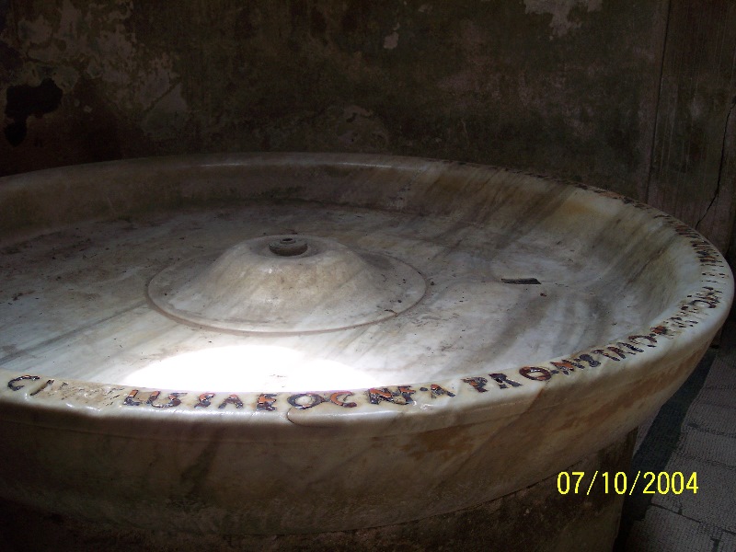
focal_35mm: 38
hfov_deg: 49.0
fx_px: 808
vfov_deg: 37.7
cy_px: 276
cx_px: 368
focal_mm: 8
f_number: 2.8
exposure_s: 1/125
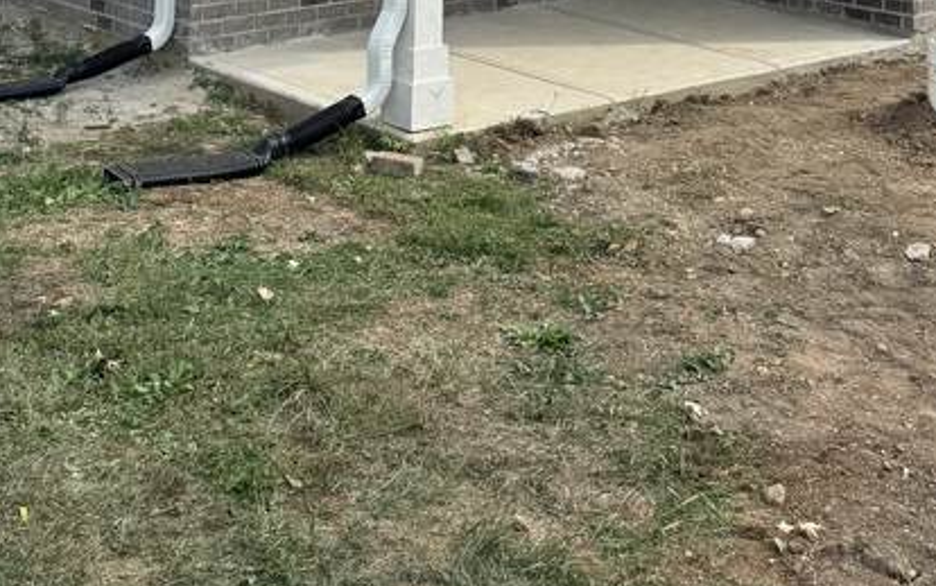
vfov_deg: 17.7
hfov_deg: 34.5
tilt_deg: +7.2
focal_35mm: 59
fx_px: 1505
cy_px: -475
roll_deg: -0.1
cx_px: 445
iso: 80
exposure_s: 1/3096
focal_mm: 6.76
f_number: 1.78
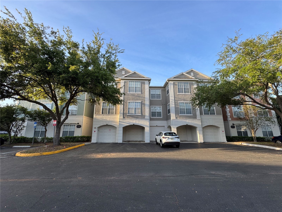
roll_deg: -0.2
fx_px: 114
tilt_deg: +12.7
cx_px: 141
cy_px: 106
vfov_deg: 85.7
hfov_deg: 102.1
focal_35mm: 14
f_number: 2.2
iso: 40
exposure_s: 1/407
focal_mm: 2.22
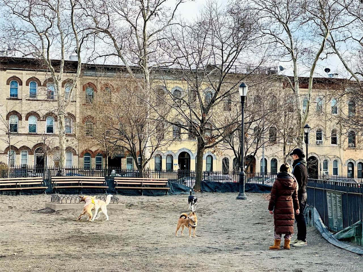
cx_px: 182
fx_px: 807
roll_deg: -1.9
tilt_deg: +1.9
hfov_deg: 25.3
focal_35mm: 77
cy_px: 136
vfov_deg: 19.1
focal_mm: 9
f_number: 2.8
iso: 32
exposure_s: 1/154
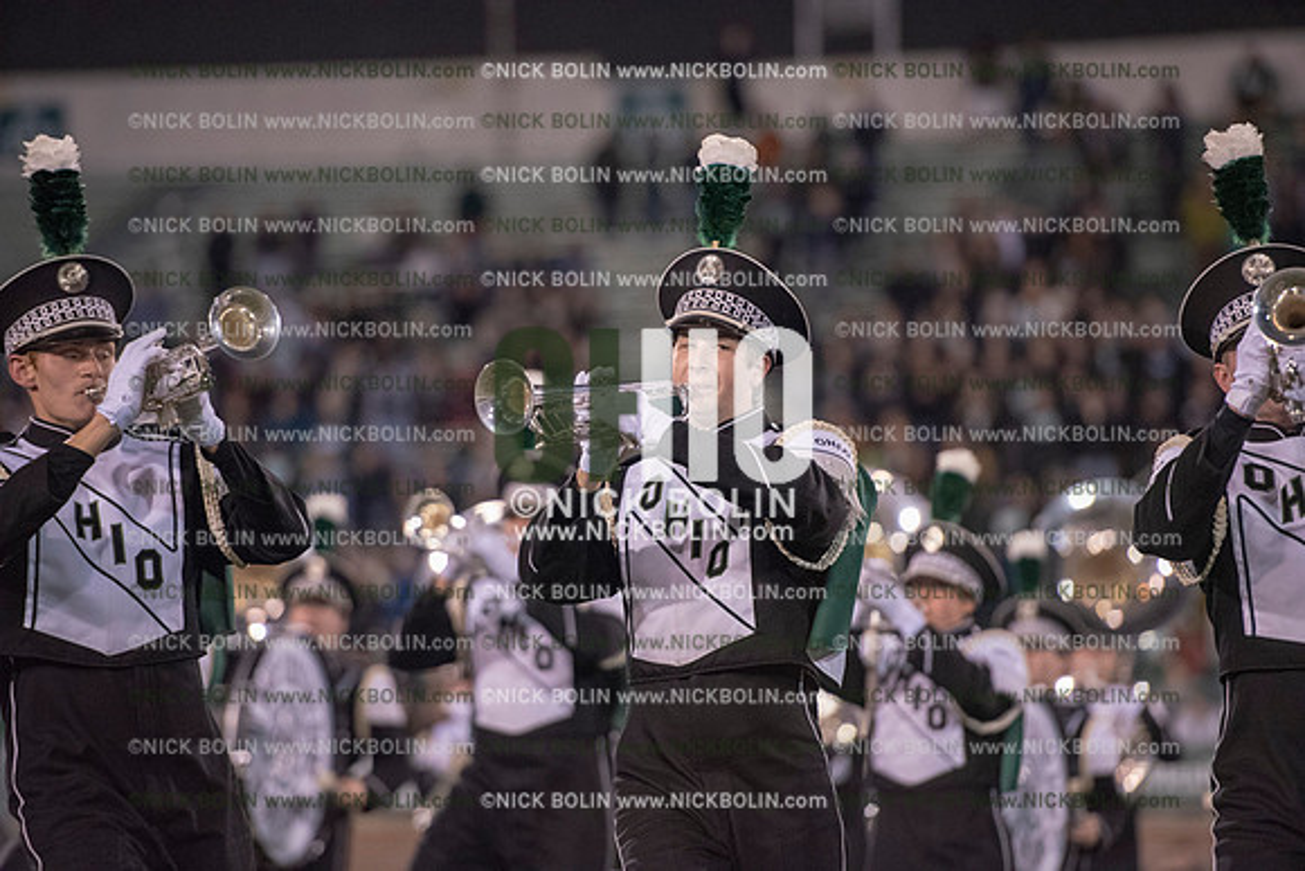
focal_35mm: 200
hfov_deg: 10.3
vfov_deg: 6.9
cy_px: 436
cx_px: 652
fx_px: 7251
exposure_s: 1/1250
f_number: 3.2
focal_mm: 200
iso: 5000
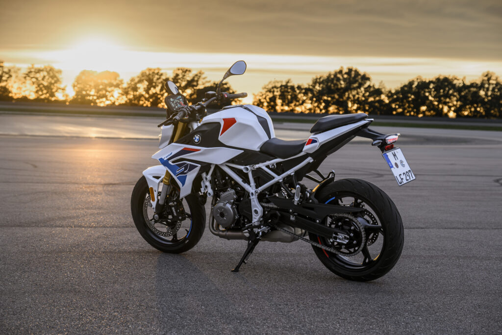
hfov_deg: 31.6
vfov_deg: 21.4
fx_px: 887
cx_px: 251
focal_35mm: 64
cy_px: 168
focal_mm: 61
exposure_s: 1/40
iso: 200
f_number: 4.5
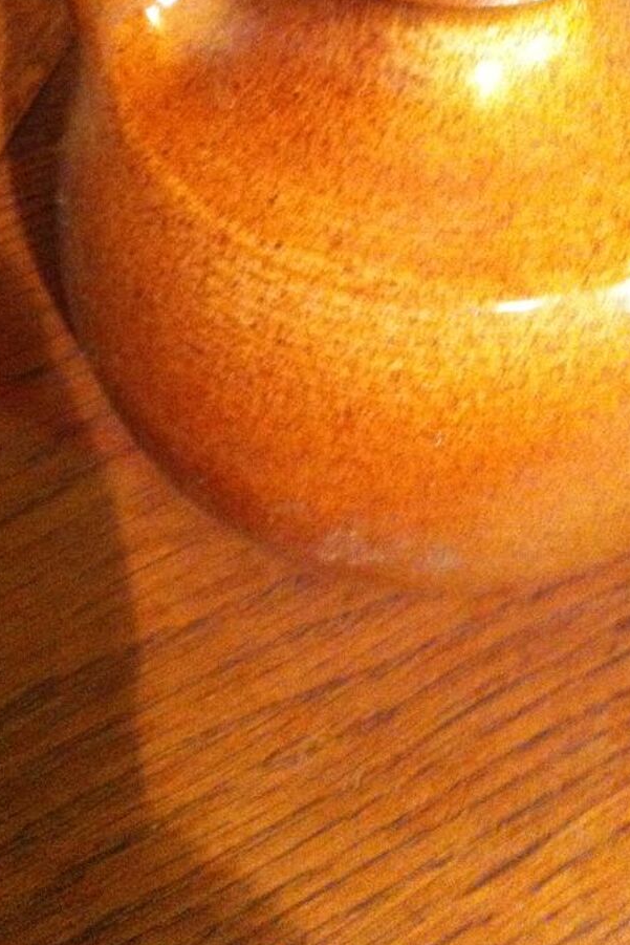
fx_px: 1417
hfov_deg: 24.9
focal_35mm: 54
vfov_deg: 36.2
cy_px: 264
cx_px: 429
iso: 1000
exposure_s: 1/15
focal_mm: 3.85
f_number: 2.8
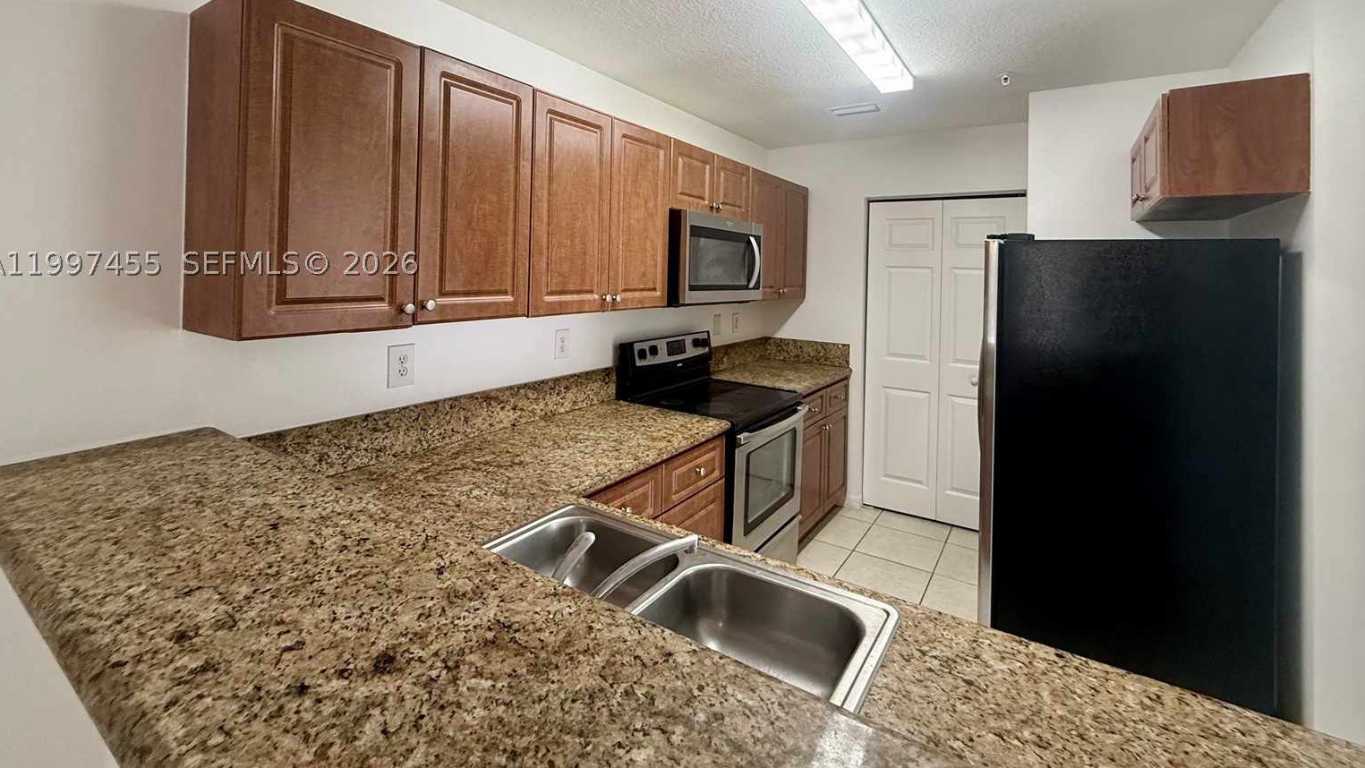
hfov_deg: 99.4
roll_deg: -1.7
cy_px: 263
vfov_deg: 65.5
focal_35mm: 16
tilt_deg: +2.3
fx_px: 579
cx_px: 693
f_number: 2.2
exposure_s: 1/60
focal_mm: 2.22
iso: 250
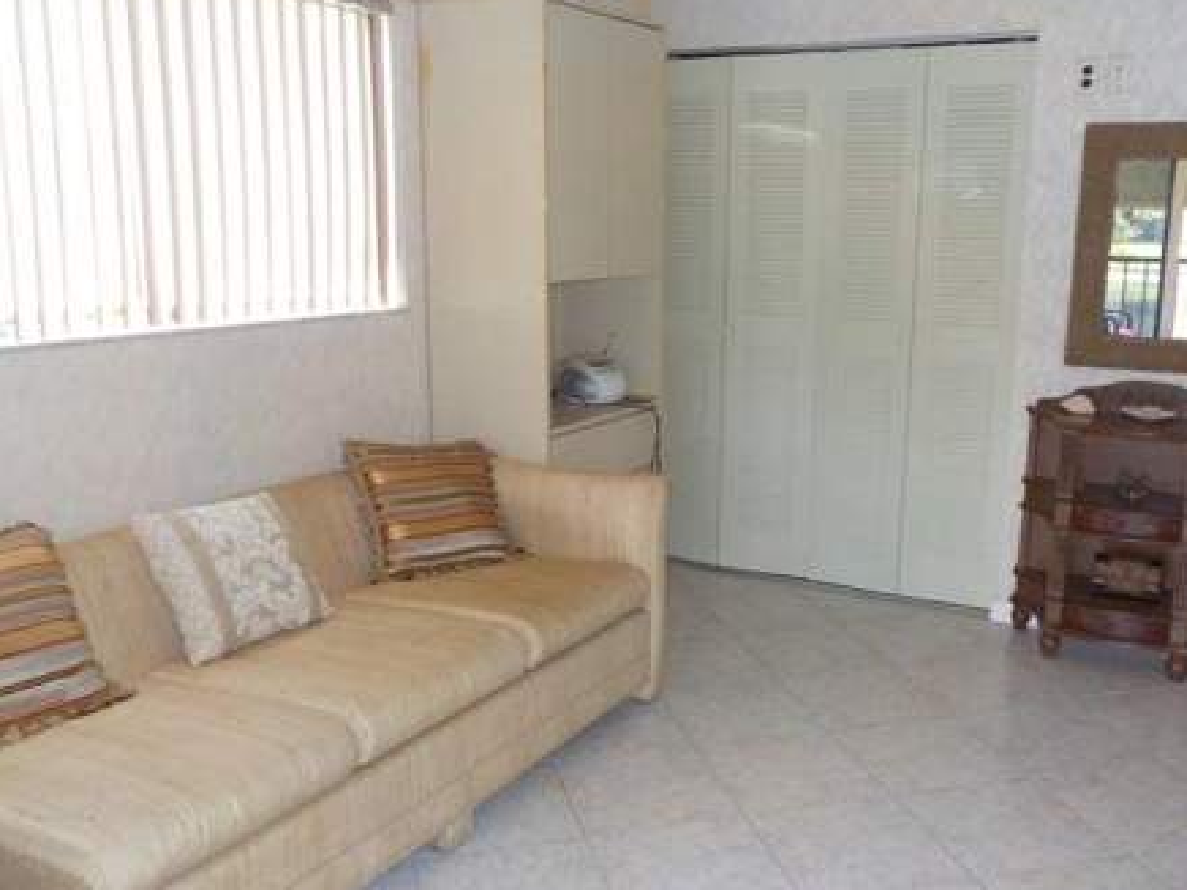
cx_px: 651
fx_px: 1132
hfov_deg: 55.3
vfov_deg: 42.9
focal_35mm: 33
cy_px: 465
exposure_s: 1/30
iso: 220
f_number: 3.3
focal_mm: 4.1
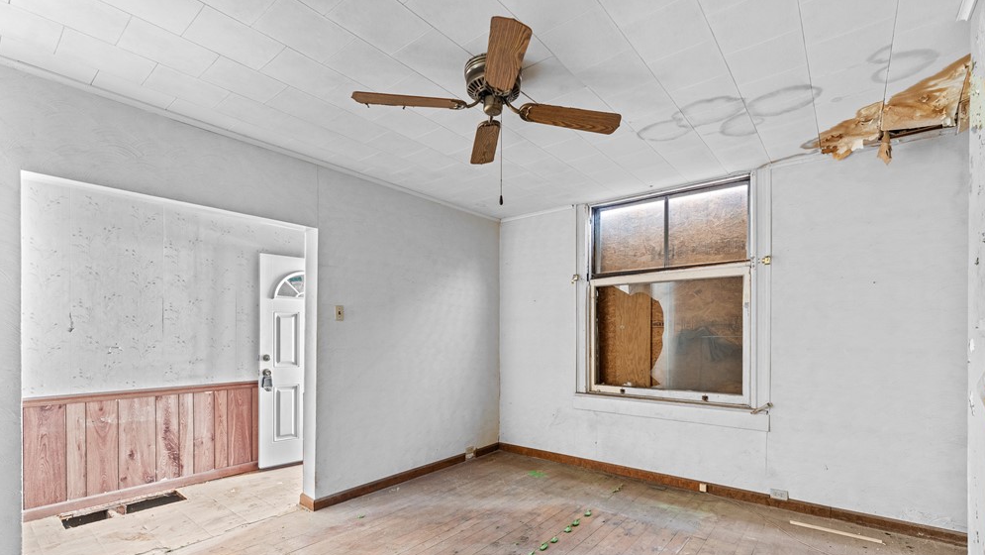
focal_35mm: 16
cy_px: 332
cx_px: 519
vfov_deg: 66.5
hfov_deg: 99.3
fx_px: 418
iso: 1250
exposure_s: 1
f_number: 5
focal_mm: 14
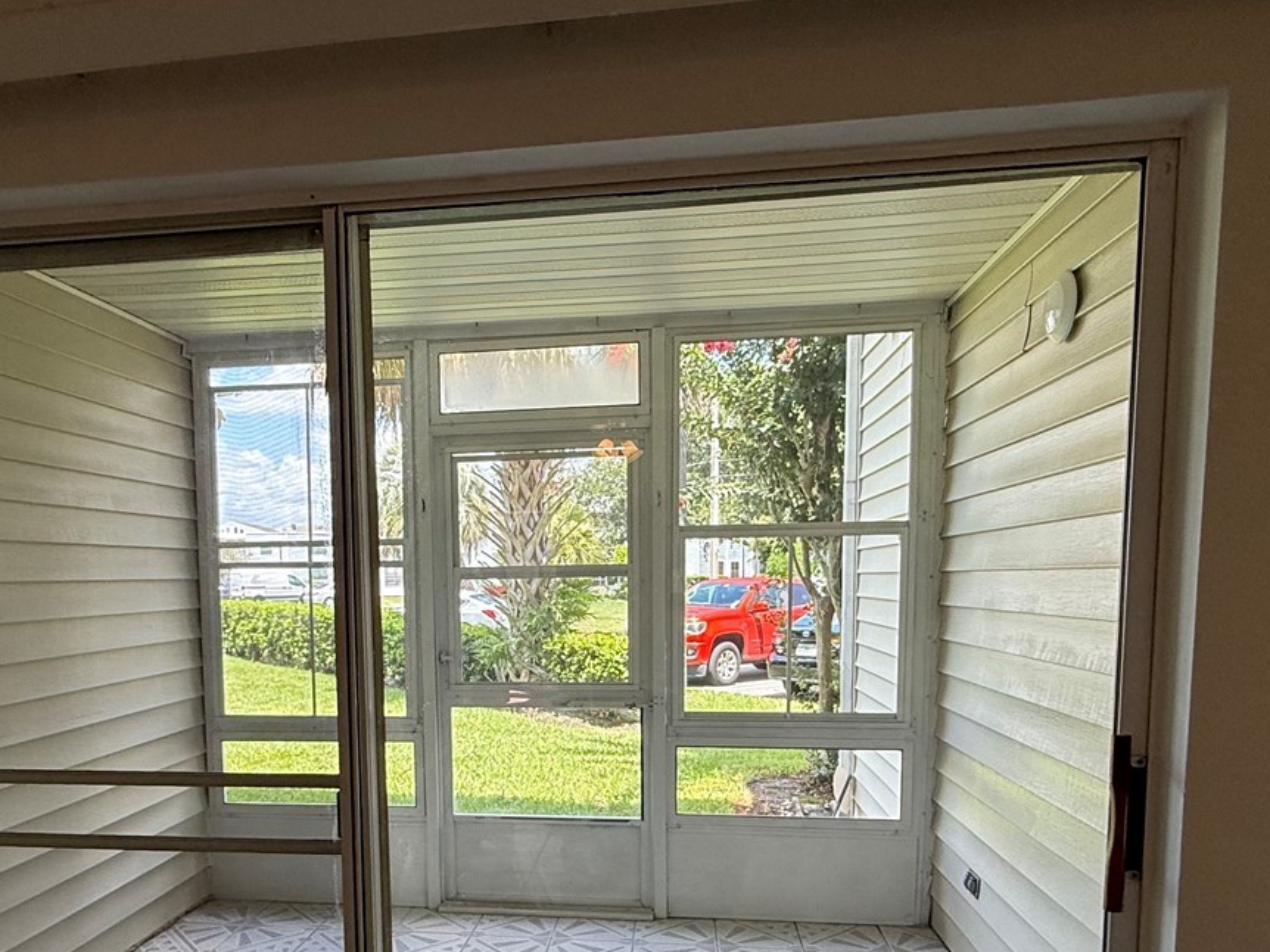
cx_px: 541
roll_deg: +0.0
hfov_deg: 67.0
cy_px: 666
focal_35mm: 26
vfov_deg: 51.6
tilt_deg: -5.2
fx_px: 954
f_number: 2.2
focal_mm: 2.22
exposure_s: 1/129
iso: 64
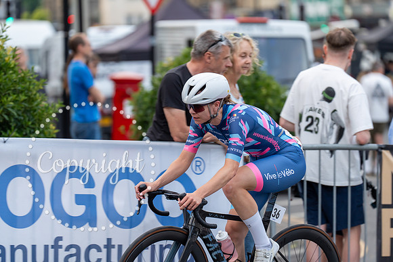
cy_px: 131
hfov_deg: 10.4
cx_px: 196
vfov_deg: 7.0
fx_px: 2151
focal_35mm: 197
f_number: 3.2
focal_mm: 197
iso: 500
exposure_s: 1/1000
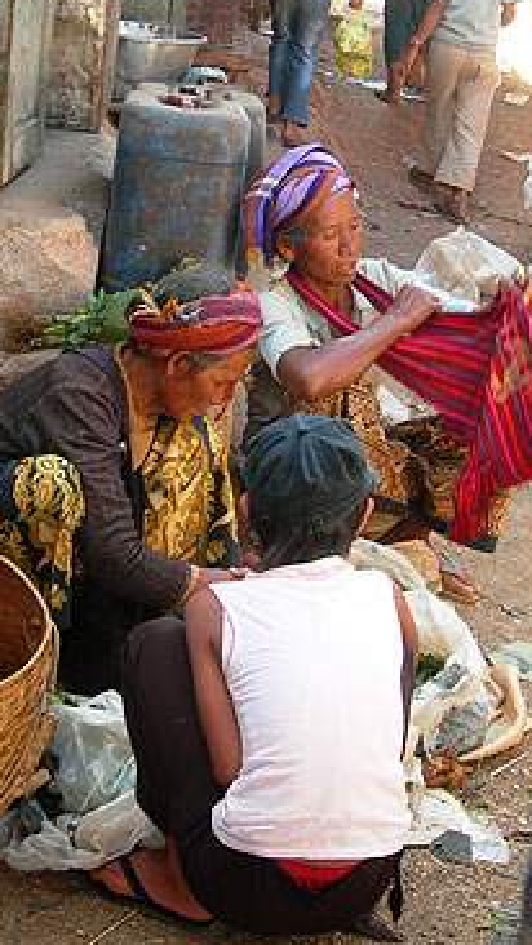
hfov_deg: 15.3
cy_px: 302
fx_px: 1980
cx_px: 318
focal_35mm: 79
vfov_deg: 26.7
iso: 50
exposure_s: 1/55.7
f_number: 3.2
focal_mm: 10.6
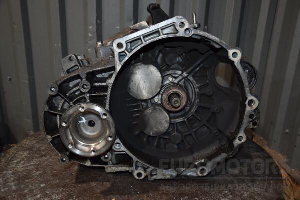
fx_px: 300
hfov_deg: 53.1
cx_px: 150
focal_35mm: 36
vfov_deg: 36.9
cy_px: 100
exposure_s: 1/60
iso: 800
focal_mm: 24
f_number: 5
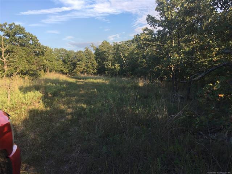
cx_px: 116
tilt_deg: -3.7
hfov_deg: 61.7
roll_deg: +1.5
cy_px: 87
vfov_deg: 48.2
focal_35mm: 29
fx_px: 194
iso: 25
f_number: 2.2
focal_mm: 4.15
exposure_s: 1/409
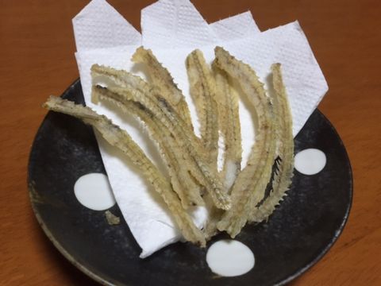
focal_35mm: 29
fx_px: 319
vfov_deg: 48.2
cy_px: 143
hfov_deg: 61.7
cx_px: 190
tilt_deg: -49.0
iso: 50
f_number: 2.2
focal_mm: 4.15
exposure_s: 1/30
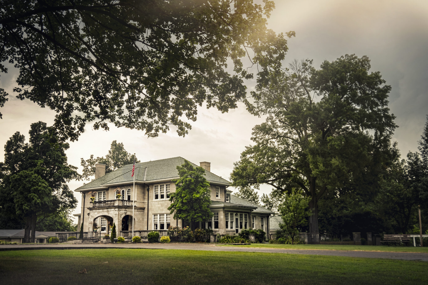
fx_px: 428
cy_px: 142
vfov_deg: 36.9
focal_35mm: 36
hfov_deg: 53.1
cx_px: 214
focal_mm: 24
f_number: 18
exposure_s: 1/15
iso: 100
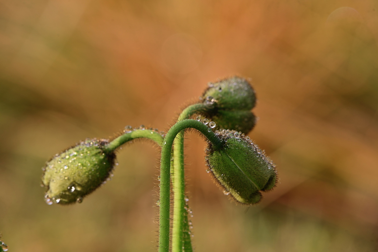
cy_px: 126
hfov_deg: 4.1
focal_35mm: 500
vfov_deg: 2.7
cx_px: 189
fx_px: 5250
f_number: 8
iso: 100
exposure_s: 1/80
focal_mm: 500
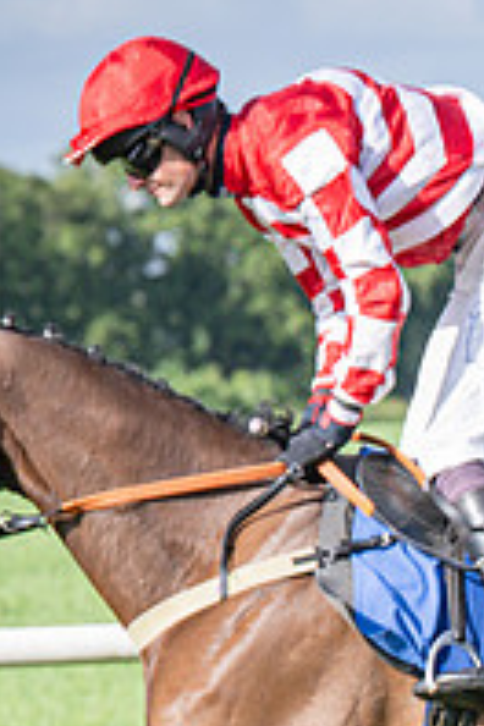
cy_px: 818
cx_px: 234
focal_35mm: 454
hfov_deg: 3.0
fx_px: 9155
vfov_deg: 4.5
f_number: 4.5
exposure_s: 1/1600
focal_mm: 89
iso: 200
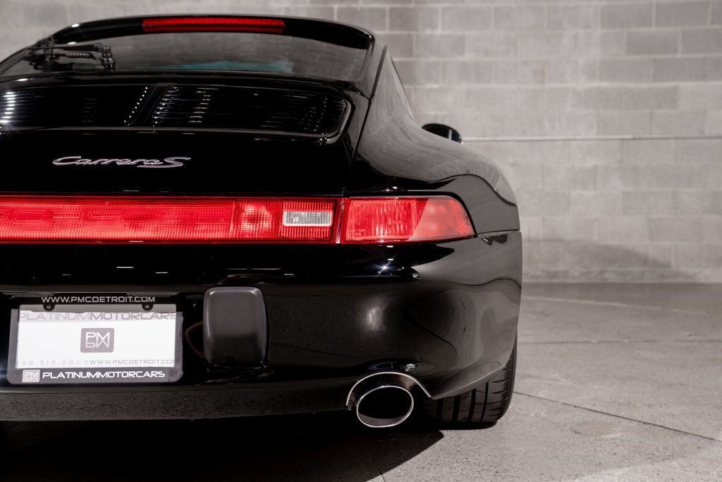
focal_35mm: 46
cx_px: 361
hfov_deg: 42.7
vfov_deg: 29.3
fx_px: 923
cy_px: 241
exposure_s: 1/80
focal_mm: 46
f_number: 4.5
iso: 160
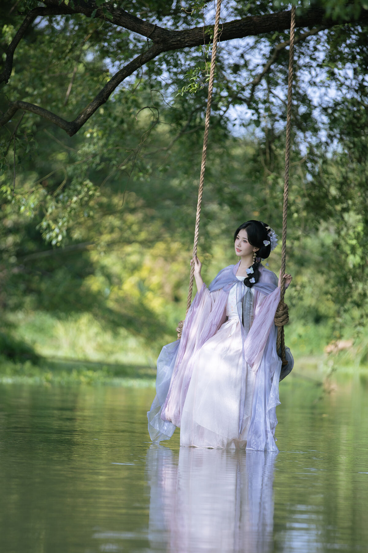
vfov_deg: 10.3
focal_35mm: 200
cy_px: 276
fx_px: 3066
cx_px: 184
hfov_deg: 6.9
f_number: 2.8
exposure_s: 1/640
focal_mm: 200
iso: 100
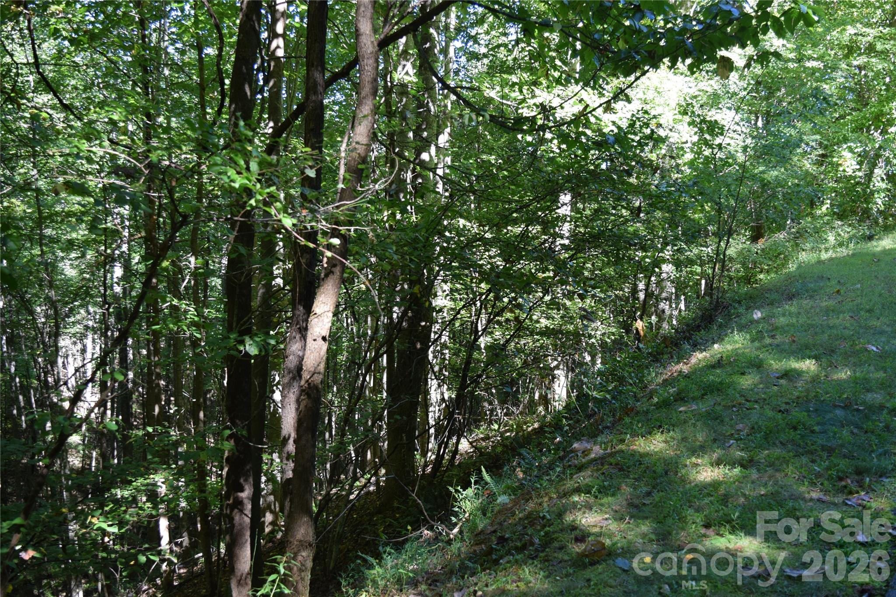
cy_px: 298
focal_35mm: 38
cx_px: 448
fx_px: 933
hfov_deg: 51.3
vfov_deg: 35.5
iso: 400
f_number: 5
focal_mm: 25
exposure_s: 1/100
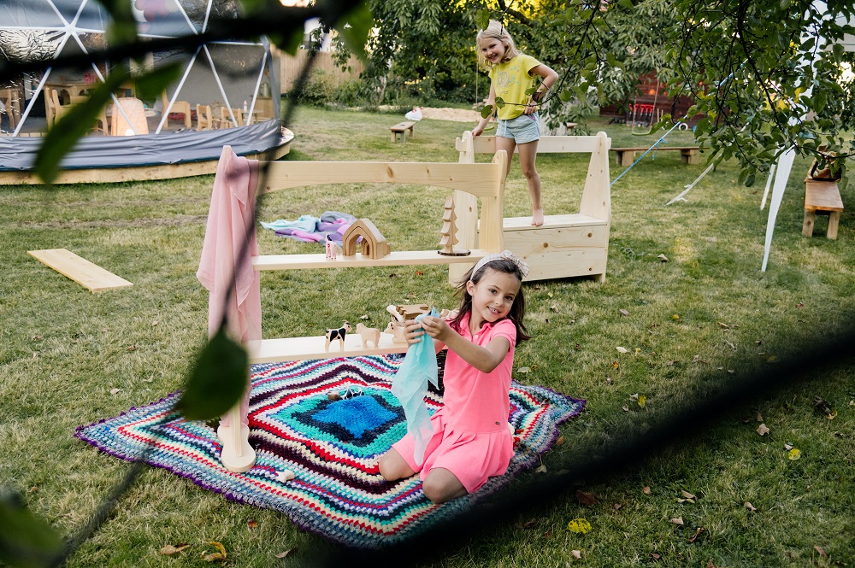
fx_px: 712
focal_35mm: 30
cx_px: 428
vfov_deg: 43.5
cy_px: 284
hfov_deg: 62.0
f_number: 4
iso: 2000
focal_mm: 30
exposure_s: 1/640
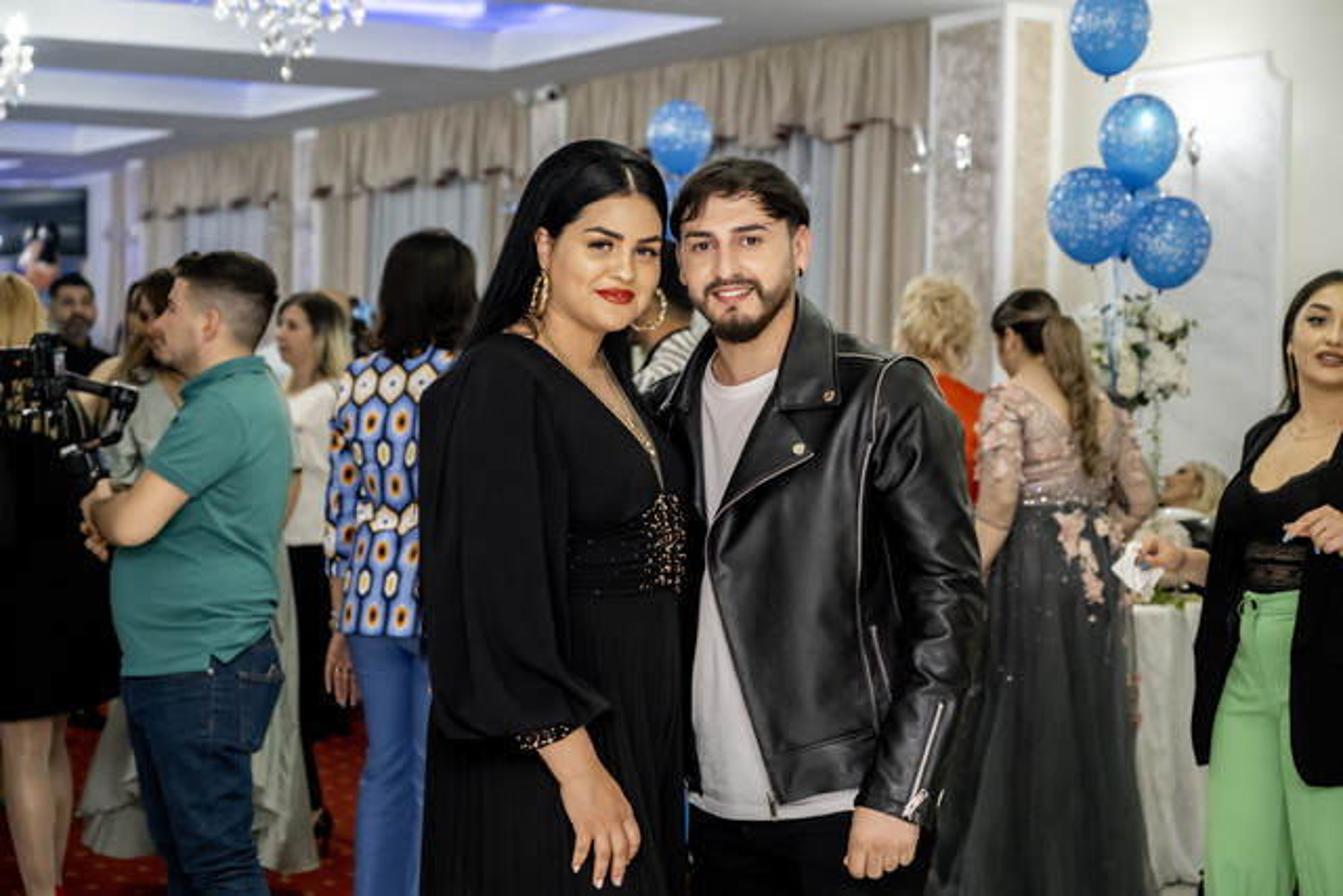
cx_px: 672
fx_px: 2537
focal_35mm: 68
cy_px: 448
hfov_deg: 29.6
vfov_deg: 20.0
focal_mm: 45.5
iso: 1000
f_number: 2.8
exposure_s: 1/160
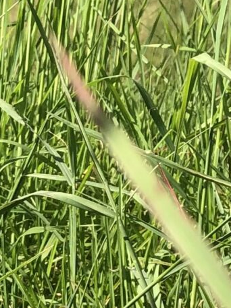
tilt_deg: -24.3
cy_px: 490
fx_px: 1399
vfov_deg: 11.9
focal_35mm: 157
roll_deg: -0.5
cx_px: -102
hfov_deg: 9.2
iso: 20
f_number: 1.8
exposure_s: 1/1143
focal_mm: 3.99
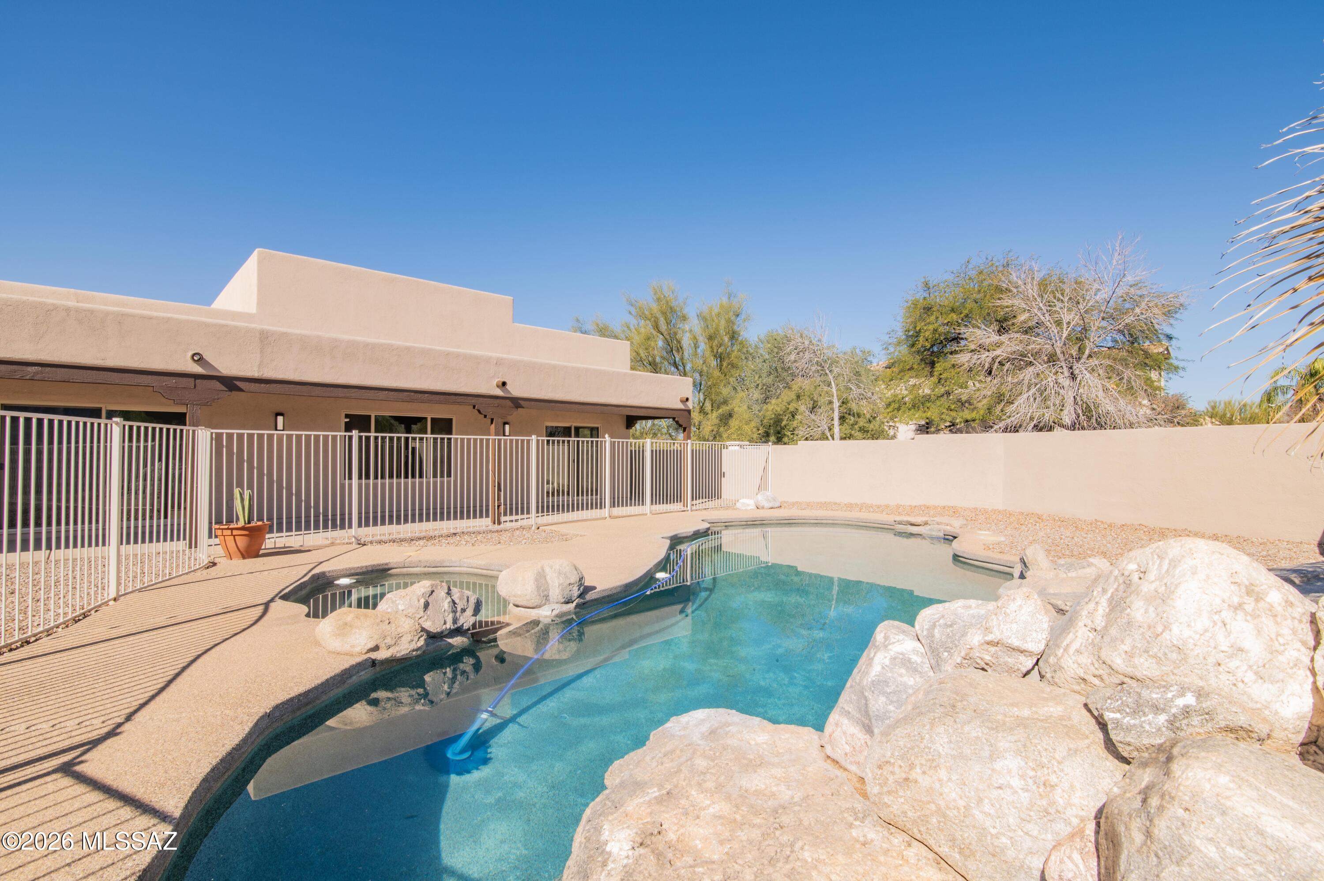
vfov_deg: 73.7
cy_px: 440
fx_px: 588
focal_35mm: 16
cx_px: 662
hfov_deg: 96.8
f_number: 22
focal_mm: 16
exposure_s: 1/60
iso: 200
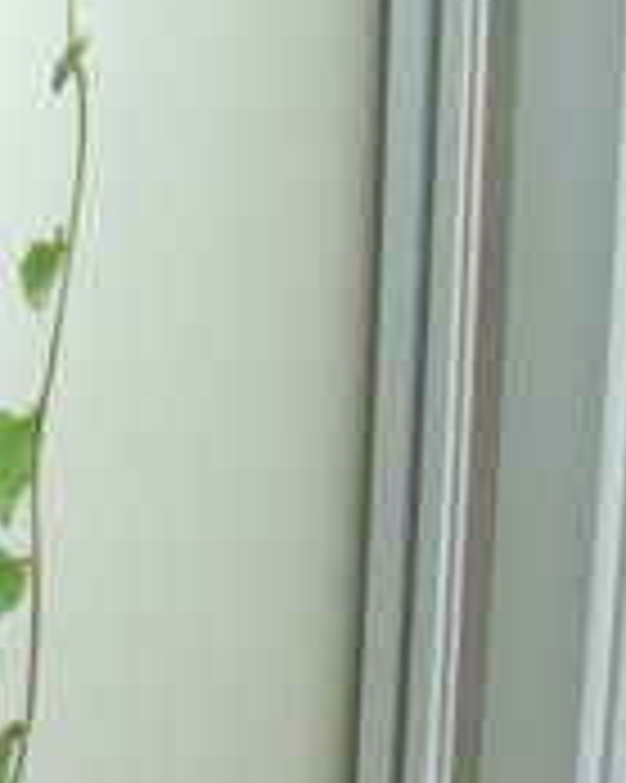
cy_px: 585
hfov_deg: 15.5
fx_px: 2272
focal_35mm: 98
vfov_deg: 19.4
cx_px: 47
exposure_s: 1/200
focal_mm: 5.8
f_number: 2.6
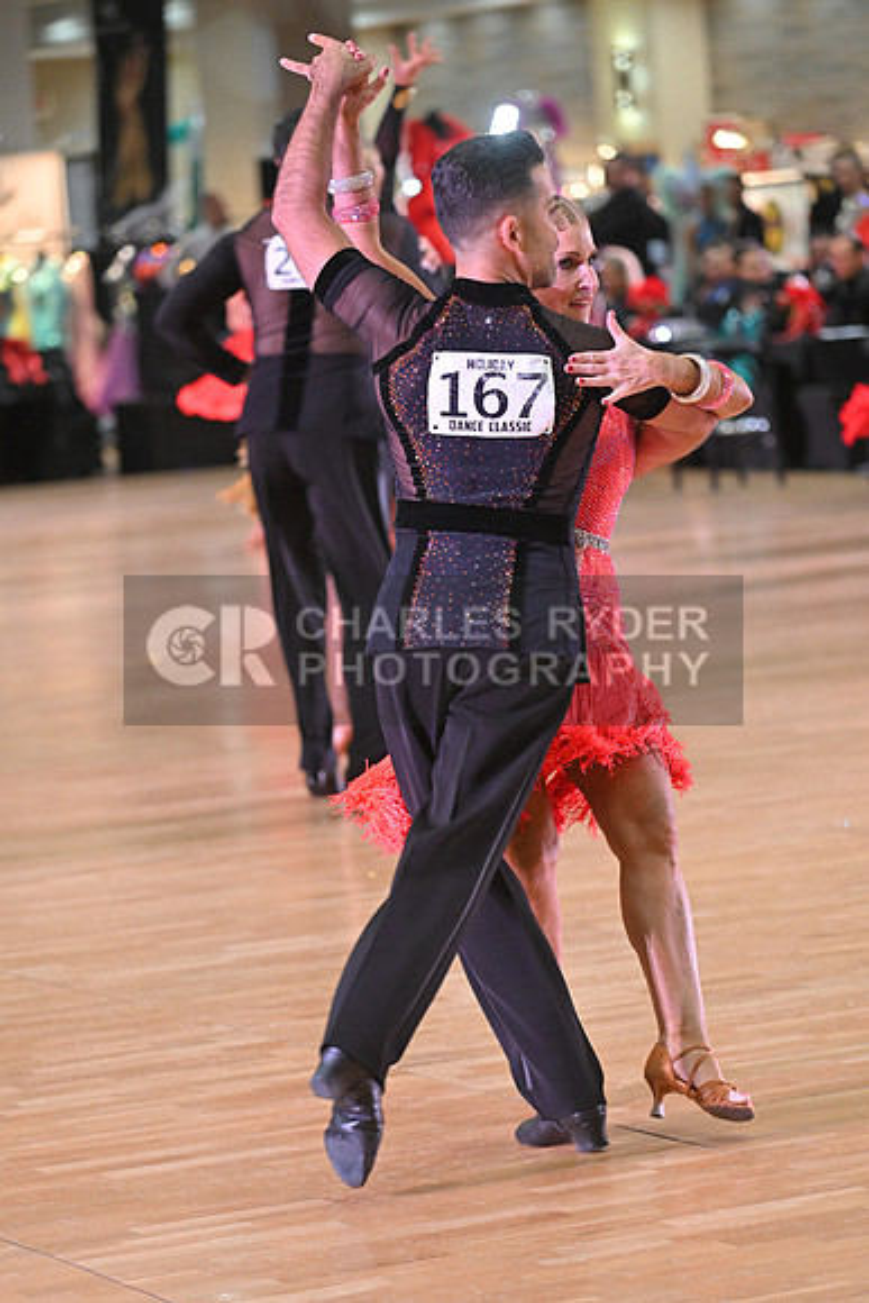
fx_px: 5066
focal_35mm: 140
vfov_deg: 14.7
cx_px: 434
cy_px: 652
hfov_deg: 9.8
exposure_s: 1/400
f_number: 4
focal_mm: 140
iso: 4000
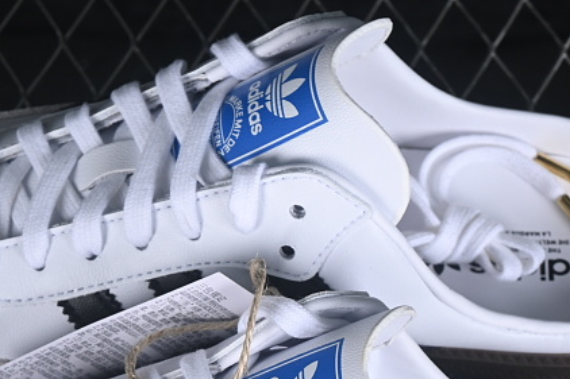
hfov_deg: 10.7
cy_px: 414
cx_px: 228
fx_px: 3039
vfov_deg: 7.1
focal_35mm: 192
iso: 160
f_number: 7.1
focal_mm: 50
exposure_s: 1/80
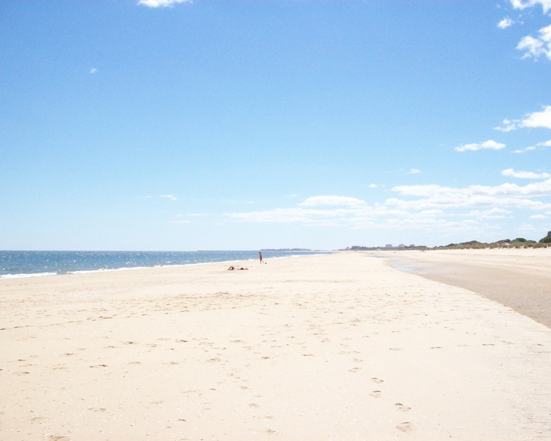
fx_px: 620
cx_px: 285
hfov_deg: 47.9
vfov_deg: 39.1
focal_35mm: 38
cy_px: 219
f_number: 4.8
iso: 200
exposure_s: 1/1401
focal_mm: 6
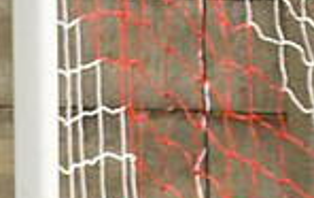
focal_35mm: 4168
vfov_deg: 0.3
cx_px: 1021
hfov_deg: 0.5
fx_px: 35722
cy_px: 400
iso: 100
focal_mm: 300
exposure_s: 1/2000
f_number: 2.8
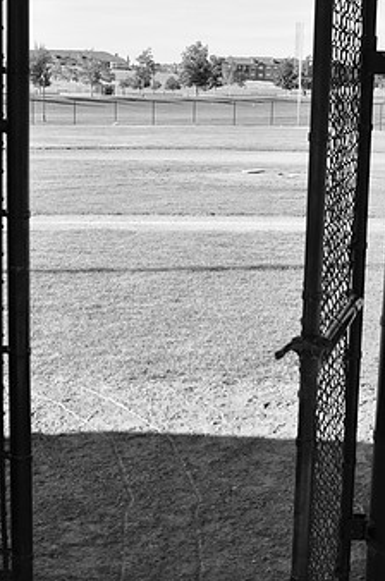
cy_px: 323
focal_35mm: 68
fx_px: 1095
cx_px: 180
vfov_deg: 29.7
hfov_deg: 19.9
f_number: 10
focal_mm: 34
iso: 200
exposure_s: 1/160
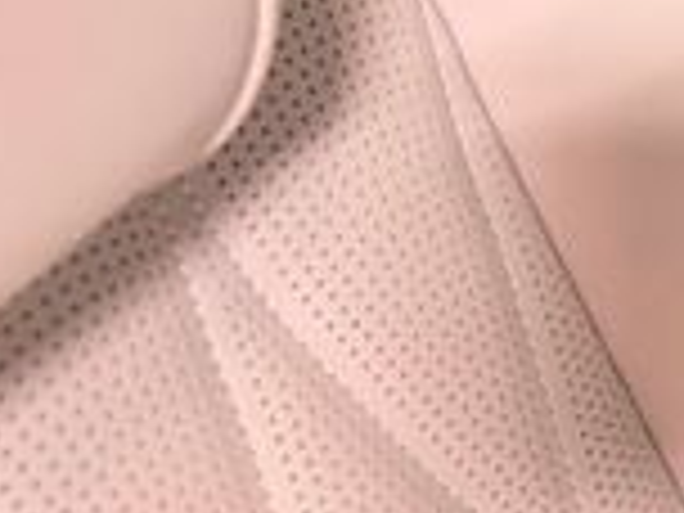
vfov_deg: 12.9
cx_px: 1336
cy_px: -486
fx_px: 1996
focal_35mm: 101
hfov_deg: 15.7
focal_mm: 6.76
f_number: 1.78
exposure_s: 1/58
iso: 200
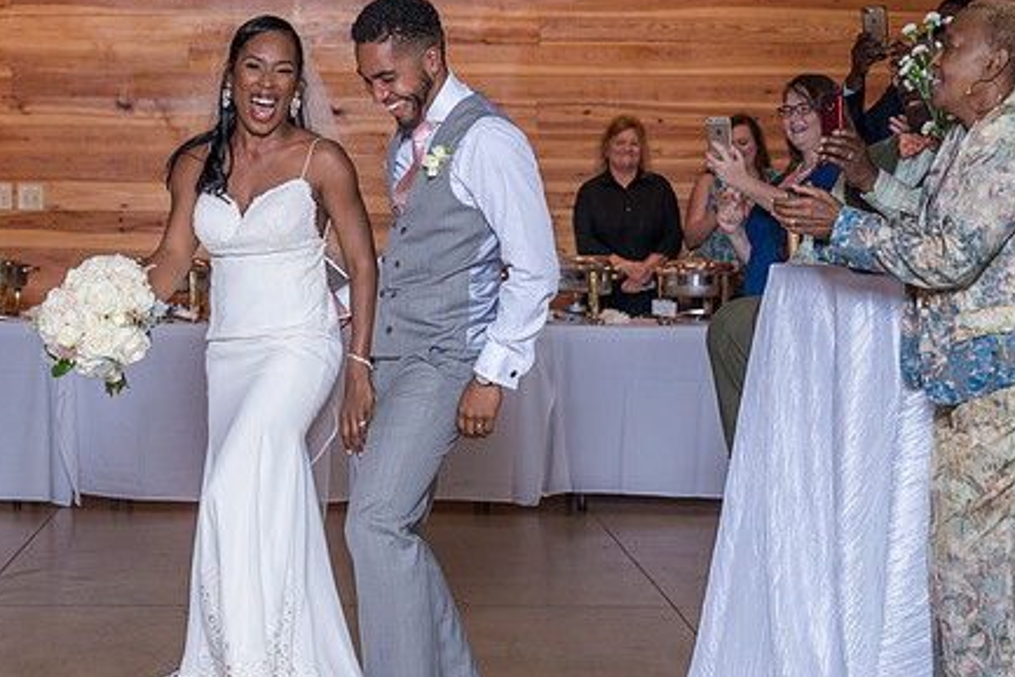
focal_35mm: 84
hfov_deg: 24.1
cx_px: 387
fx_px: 2369
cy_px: 361
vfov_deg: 16.3
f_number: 4.5
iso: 2000
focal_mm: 52
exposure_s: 1/200
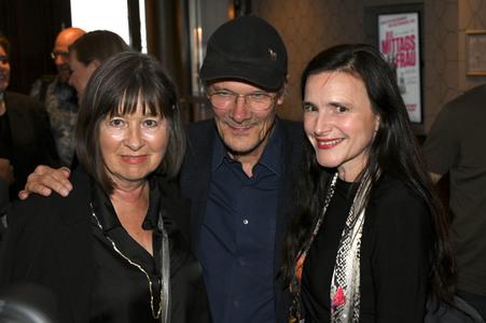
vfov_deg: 25.0
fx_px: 728
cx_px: 243
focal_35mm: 54
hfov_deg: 36.9
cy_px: 162
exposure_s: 1/200
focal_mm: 54
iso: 2000
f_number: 7.1
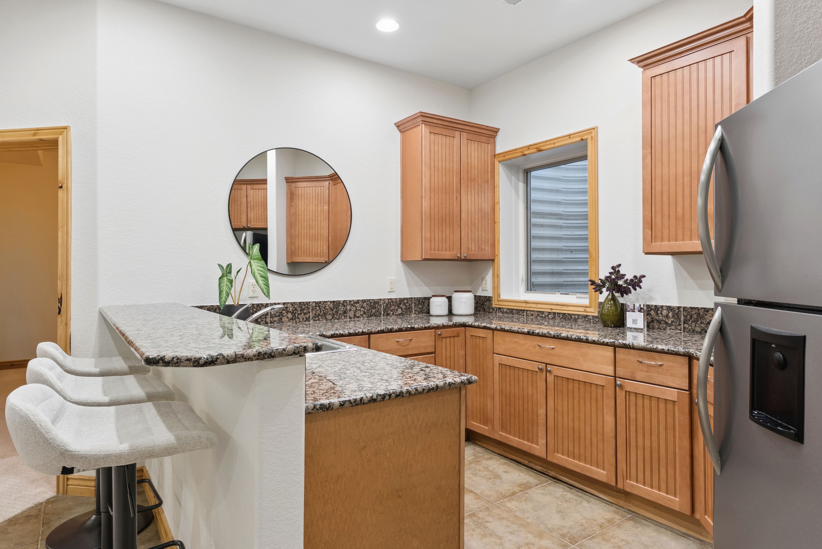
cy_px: 274
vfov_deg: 59.6
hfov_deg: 81.2
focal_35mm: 21
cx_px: 411
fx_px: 480
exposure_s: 1/13
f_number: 9
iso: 500
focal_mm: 21
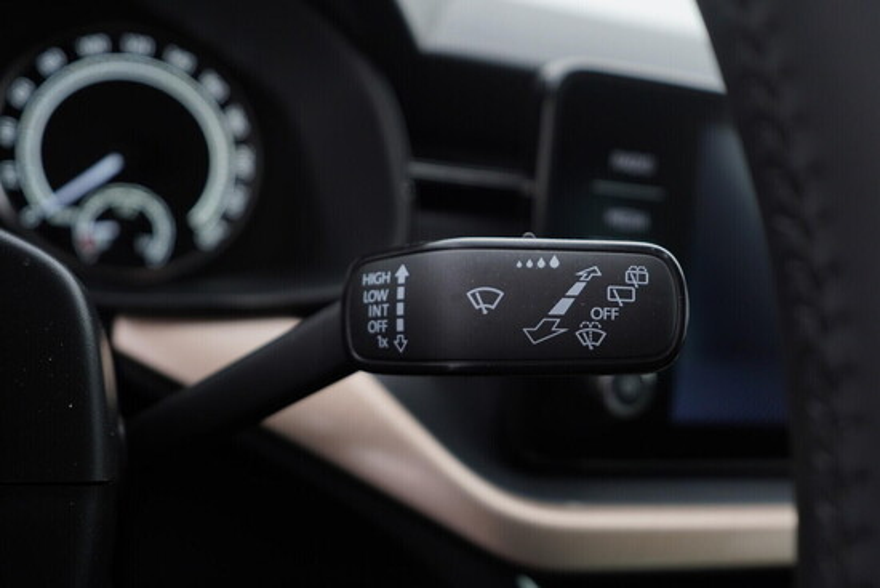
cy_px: 294
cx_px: 440
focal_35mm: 36
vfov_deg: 36.9
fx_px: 880
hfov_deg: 53.1
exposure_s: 1/60
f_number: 3.5
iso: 125
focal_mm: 24
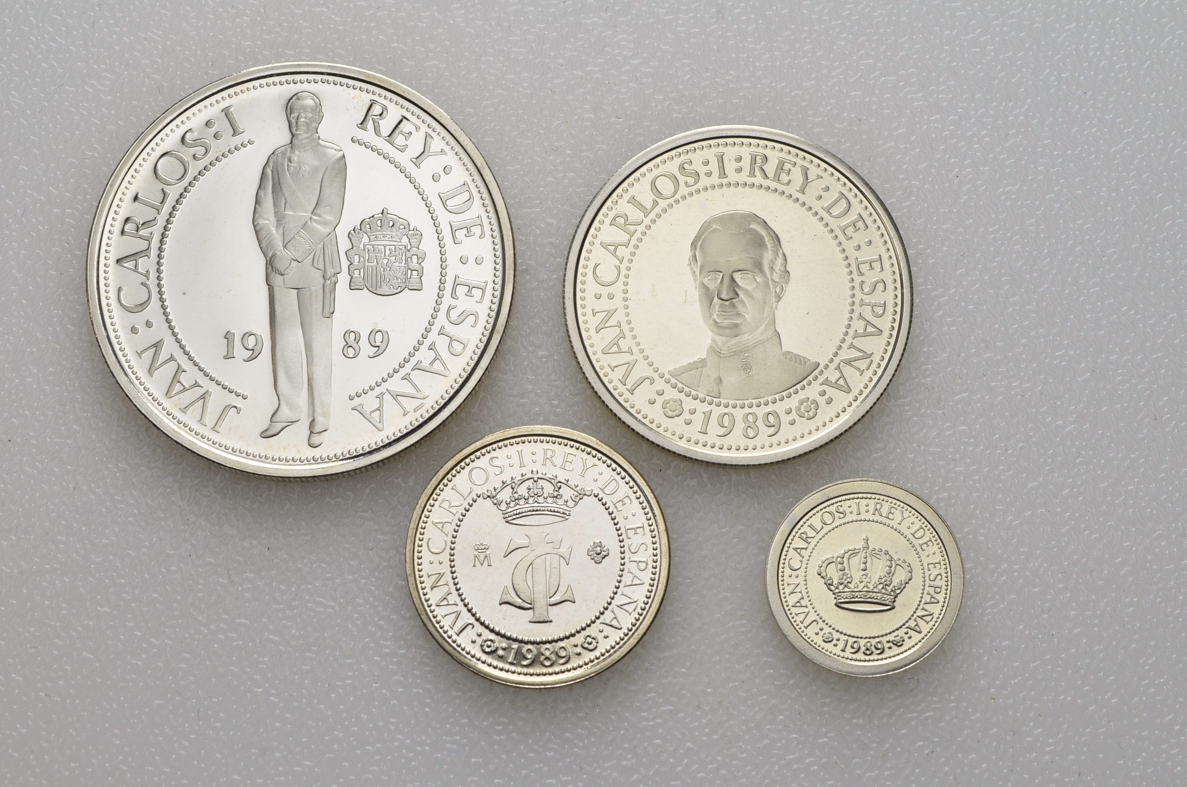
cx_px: 594
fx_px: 2369
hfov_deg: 28.1
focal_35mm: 72
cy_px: 394
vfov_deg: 18.8
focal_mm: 48
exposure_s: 1/250
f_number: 14
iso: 400
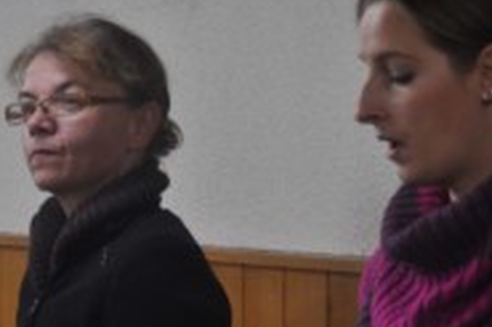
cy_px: 106
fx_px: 2490
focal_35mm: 182
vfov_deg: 7.5
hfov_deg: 11.3
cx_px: 210
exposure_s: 1/60
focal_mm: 45
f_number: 4.8
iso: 450
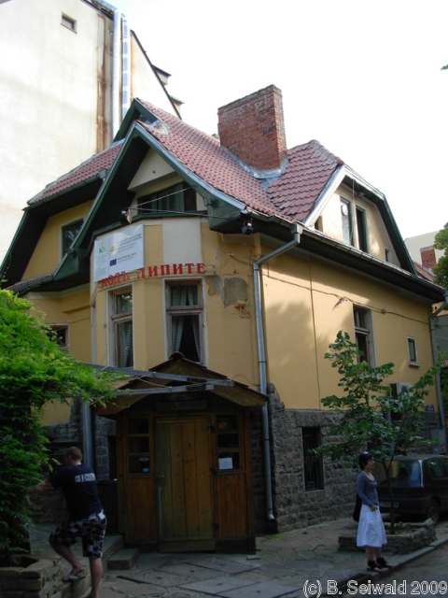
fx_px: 656
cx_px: 224
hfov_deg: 37.7
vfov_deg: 49.0
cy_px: 299
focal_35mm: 38
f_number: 2.9
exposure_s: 1/242
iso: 79
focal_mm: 6.3
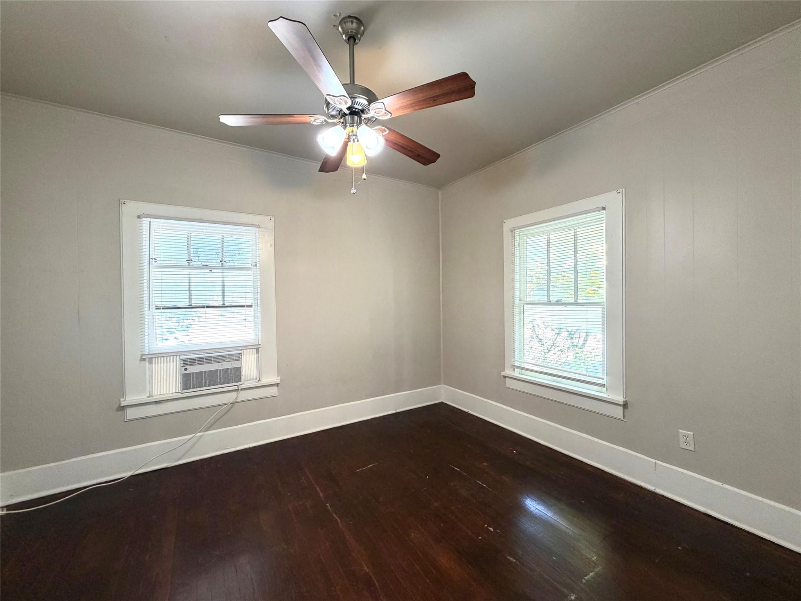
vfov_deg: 85.7
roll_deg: +0.8
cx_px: 400
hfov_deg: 102.1
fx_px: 324
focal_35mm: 14
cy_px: 300
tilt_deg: -1.3
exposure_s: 1/60
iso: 200
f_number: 2.2
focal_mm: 2.22
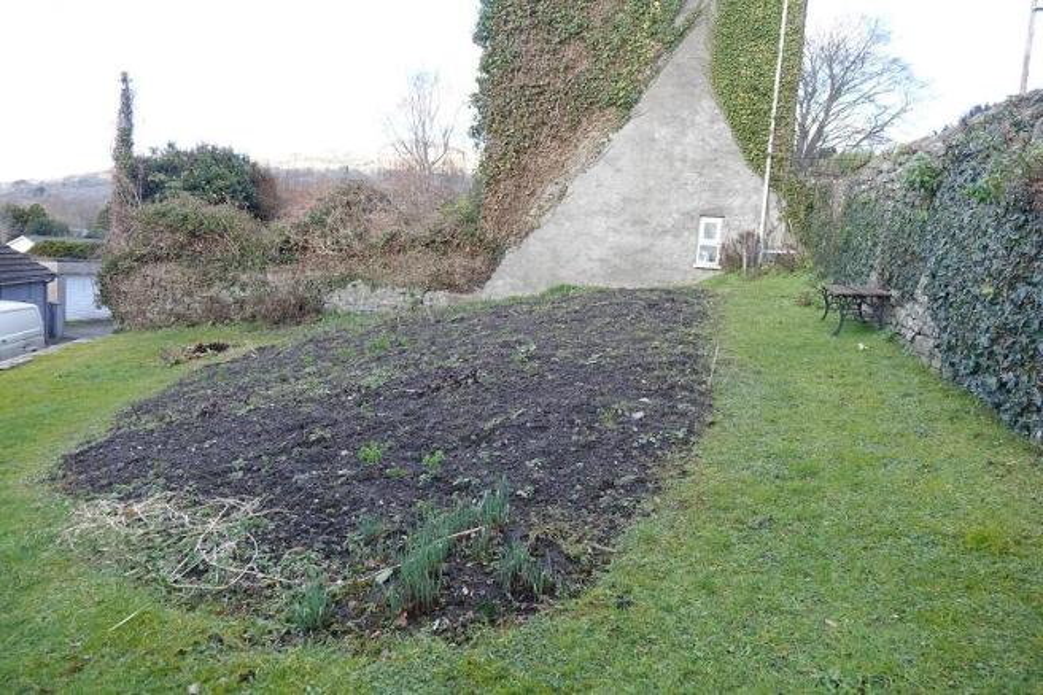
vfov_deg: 53.1
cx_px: 522
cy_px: 348
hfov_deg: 73.8
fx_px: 695
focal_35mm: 24
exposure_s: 1/100
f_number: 4
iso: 125
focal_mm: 8.83
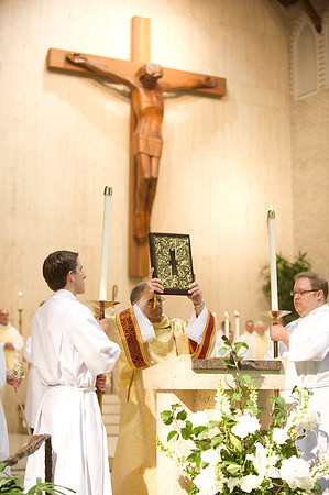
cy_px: 248
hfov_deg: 19.4
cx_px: 164
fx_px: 962
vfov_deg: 28.9
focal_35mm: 70
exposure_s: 1/80
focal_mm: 70
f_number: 2.8
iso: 2000
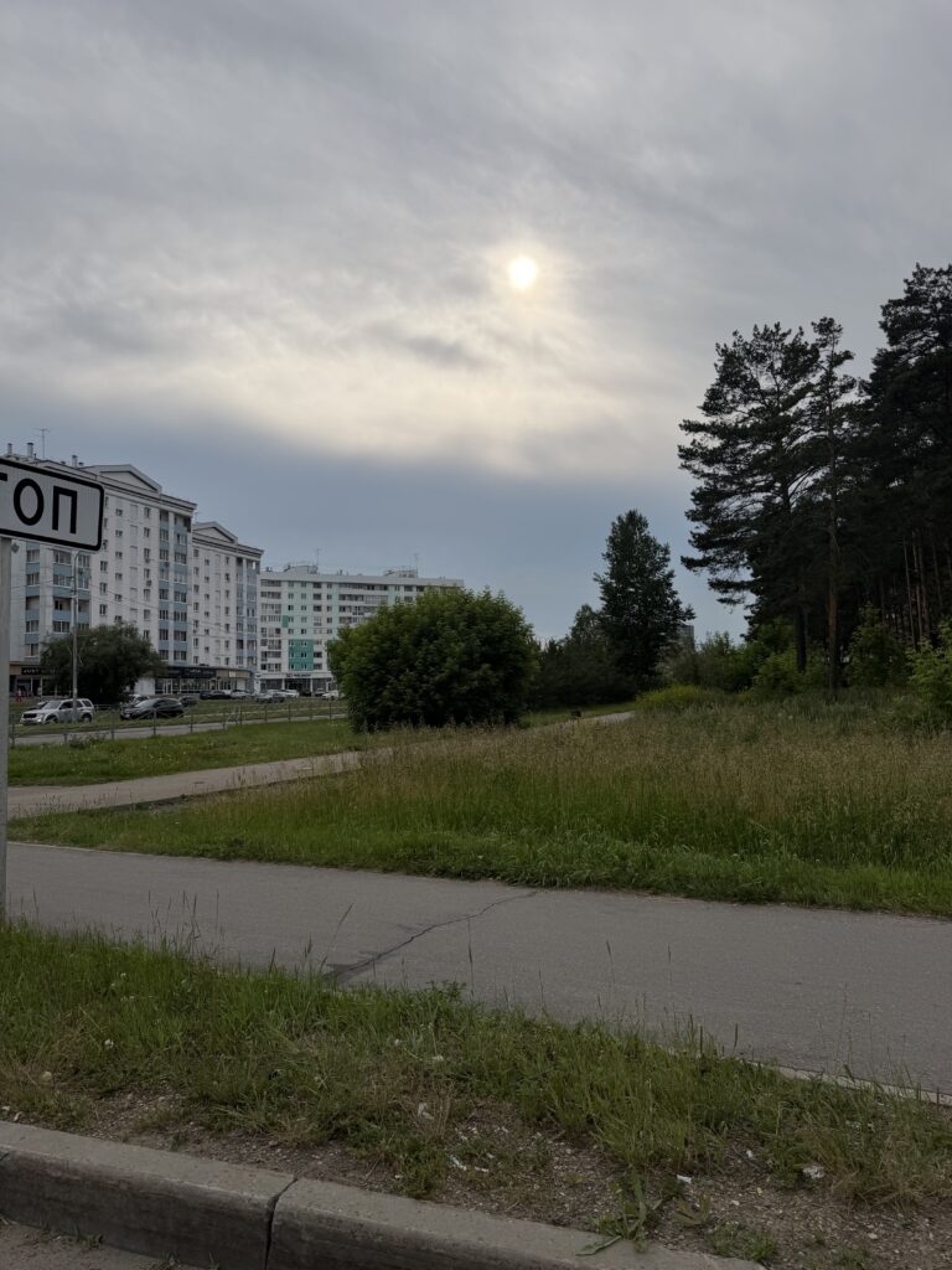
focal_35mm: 24
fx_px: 880
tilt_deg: +4.9
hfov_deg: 56.8
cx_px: 476
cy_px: 635
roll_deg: +0.2
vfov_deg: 71.6
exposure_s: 1/6711
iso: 80
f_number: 1.78
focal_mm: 6.76
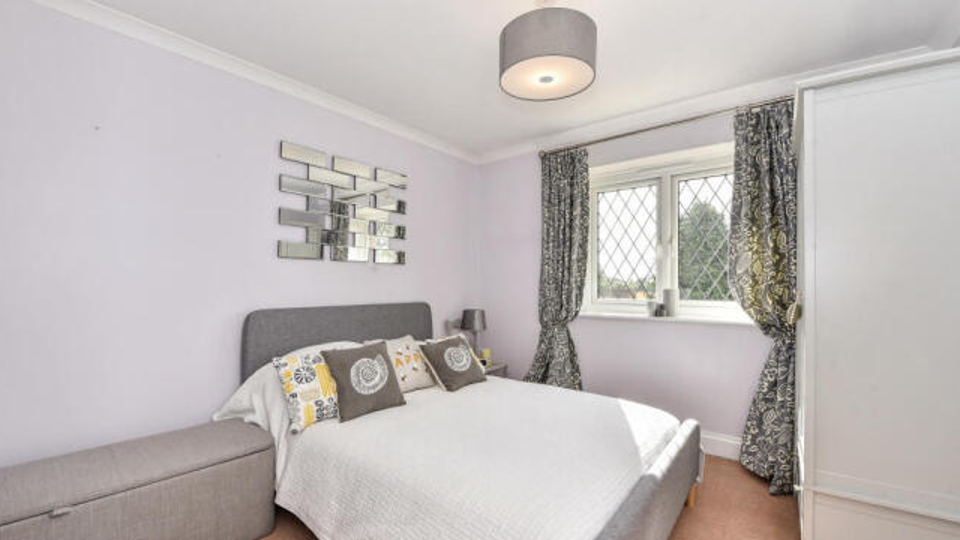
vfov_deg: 70.4
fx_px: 382
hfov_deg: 103.0
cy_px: 290
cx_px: 483
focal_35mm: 15
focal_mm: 14
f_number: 9
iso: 250
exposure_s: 1/100
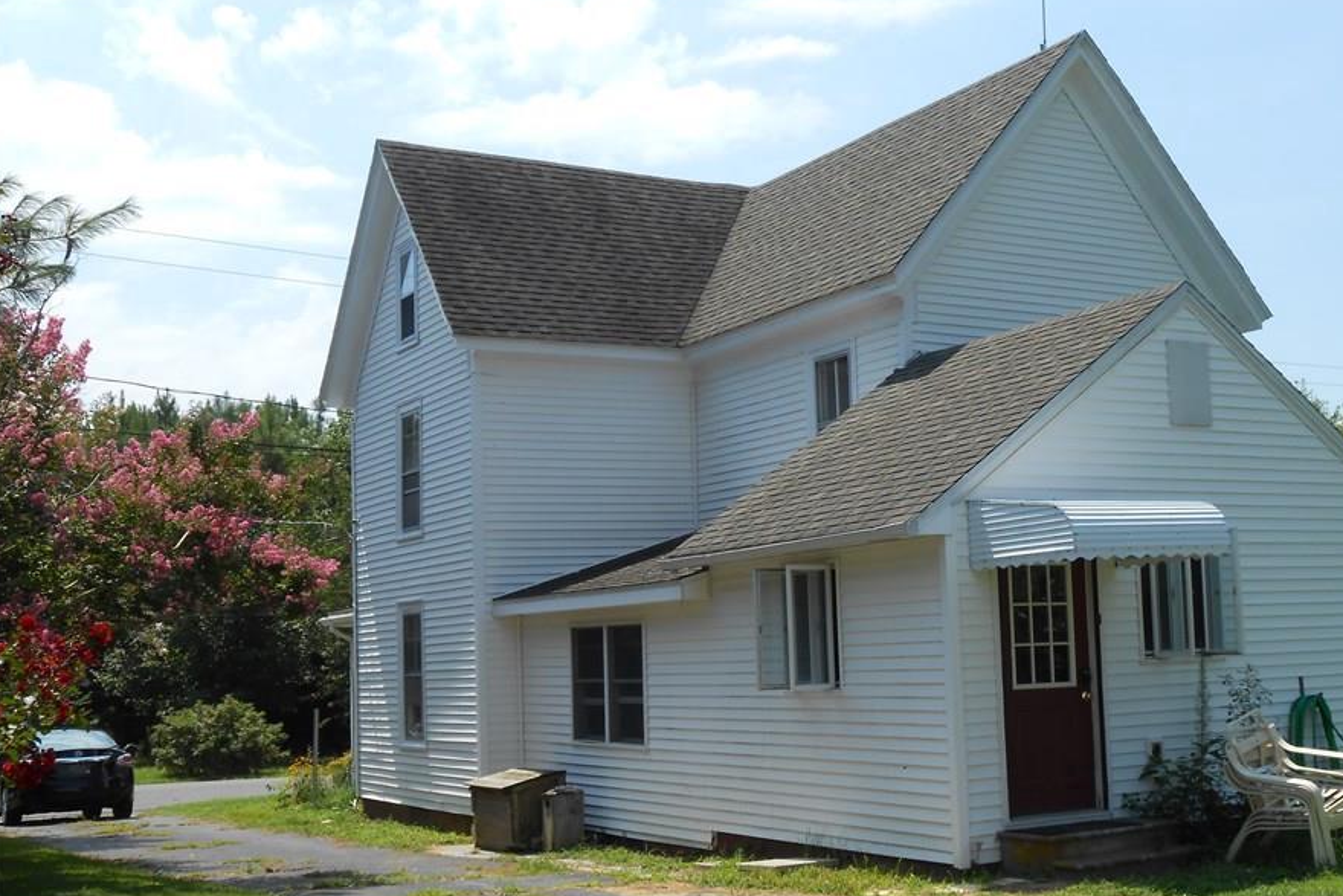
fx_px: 1716
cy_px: 521
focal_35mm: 46
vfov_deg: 29.2
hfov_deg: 42.6
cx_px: 774
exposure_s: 1/640
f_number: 4.2
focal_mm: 6.8
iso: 80
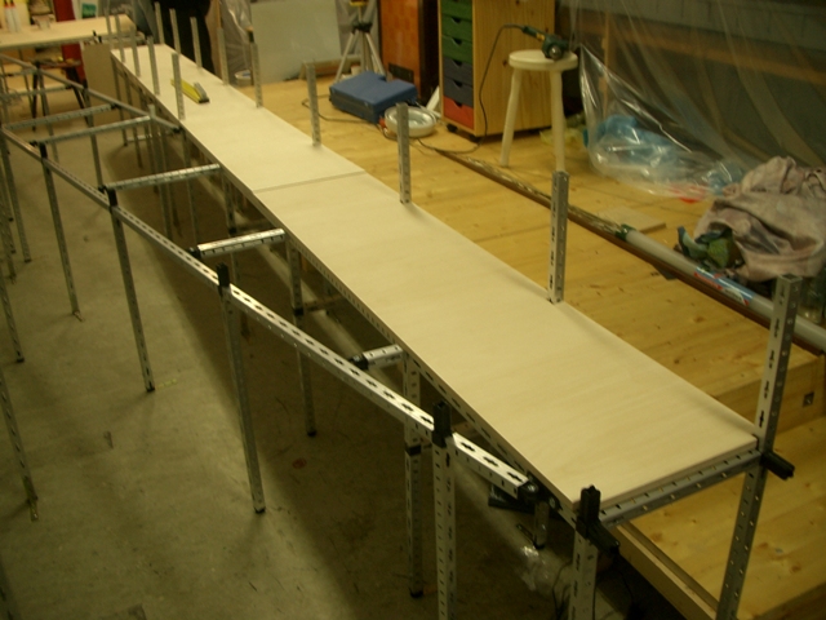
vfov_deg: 40.7
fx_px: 835
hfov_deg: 52.6
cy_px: 310
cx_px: 413
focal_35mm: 35
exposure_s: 1/10
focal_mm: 5.8
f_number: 2.6
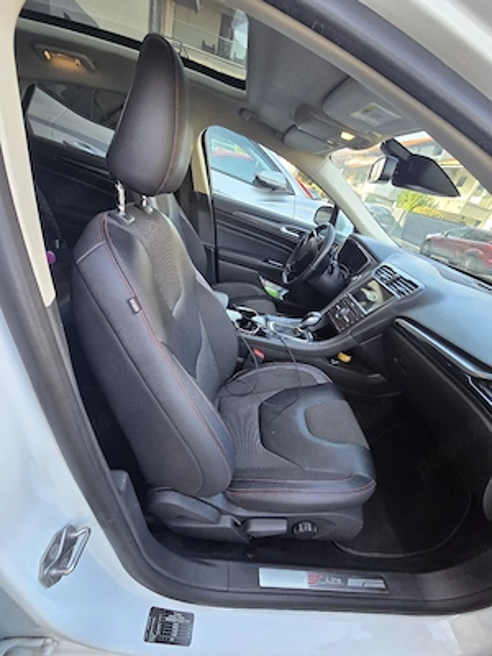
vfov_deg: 106.2
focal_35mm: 13
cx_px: 246
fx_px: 246
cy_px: 328
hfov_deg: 89.9
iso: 125
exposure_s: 1/101
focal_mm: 2.2
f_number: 2.2
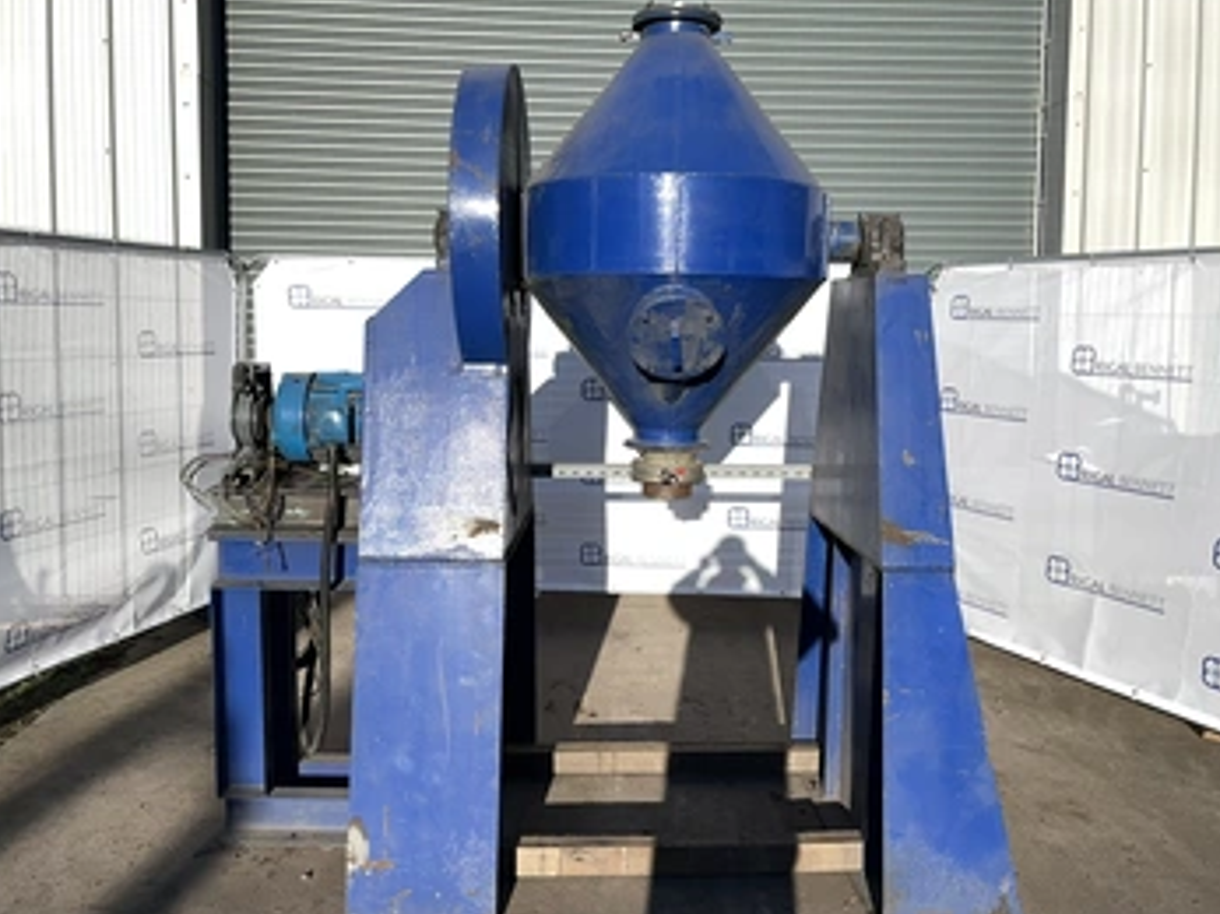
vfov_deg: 46.8
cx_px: 601
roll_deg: +0.2
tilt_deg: -4.5
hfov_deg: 60.0
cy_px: 446
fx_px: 1057
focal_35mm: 30
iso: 80
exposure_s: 1/3521
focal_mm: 5.1
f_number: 1.6
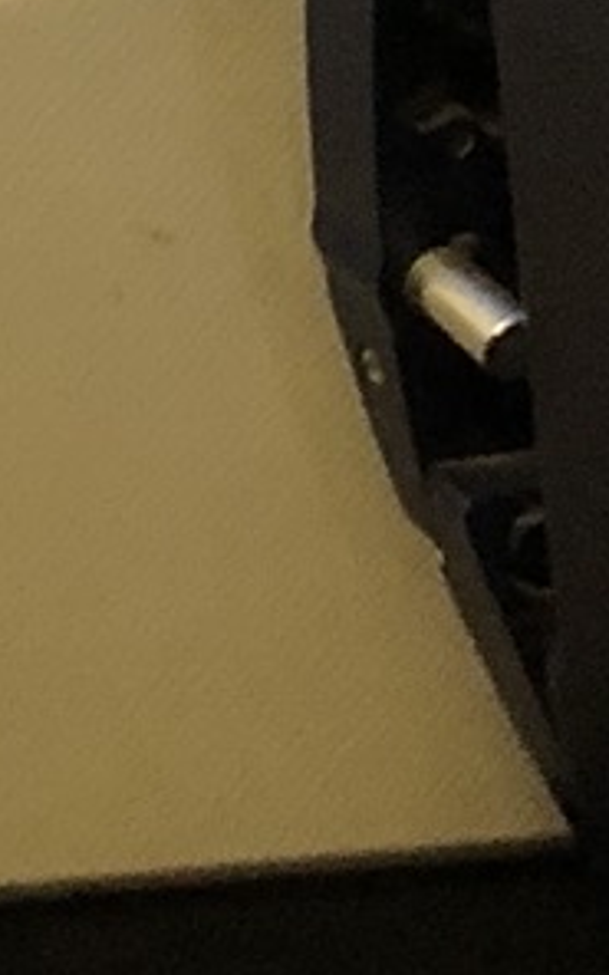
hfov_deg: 5.8
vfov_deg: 9.8
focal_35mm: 202
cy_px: -797
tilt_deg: -16.3
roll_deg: +1.2
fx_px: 5364
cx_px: -1616
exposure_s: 1/15
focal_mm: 3.99
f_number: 1.8
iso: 40
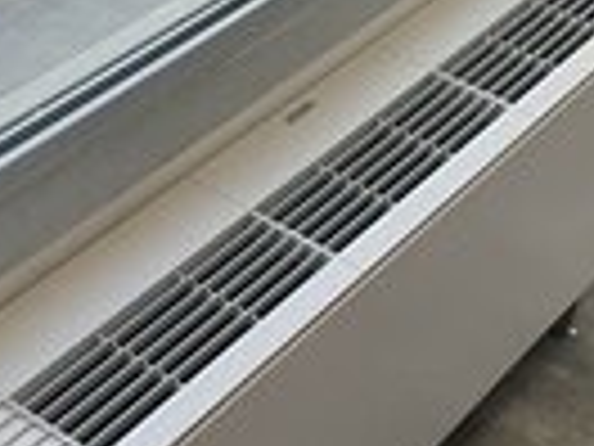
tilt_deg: -42.4
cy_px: 356
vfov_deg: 16.7
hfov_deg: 22.2
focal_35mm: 88
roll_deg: -6.7
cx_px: 252
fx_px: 1510
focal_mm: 3
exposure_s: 1/125
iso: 32
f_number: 1.8
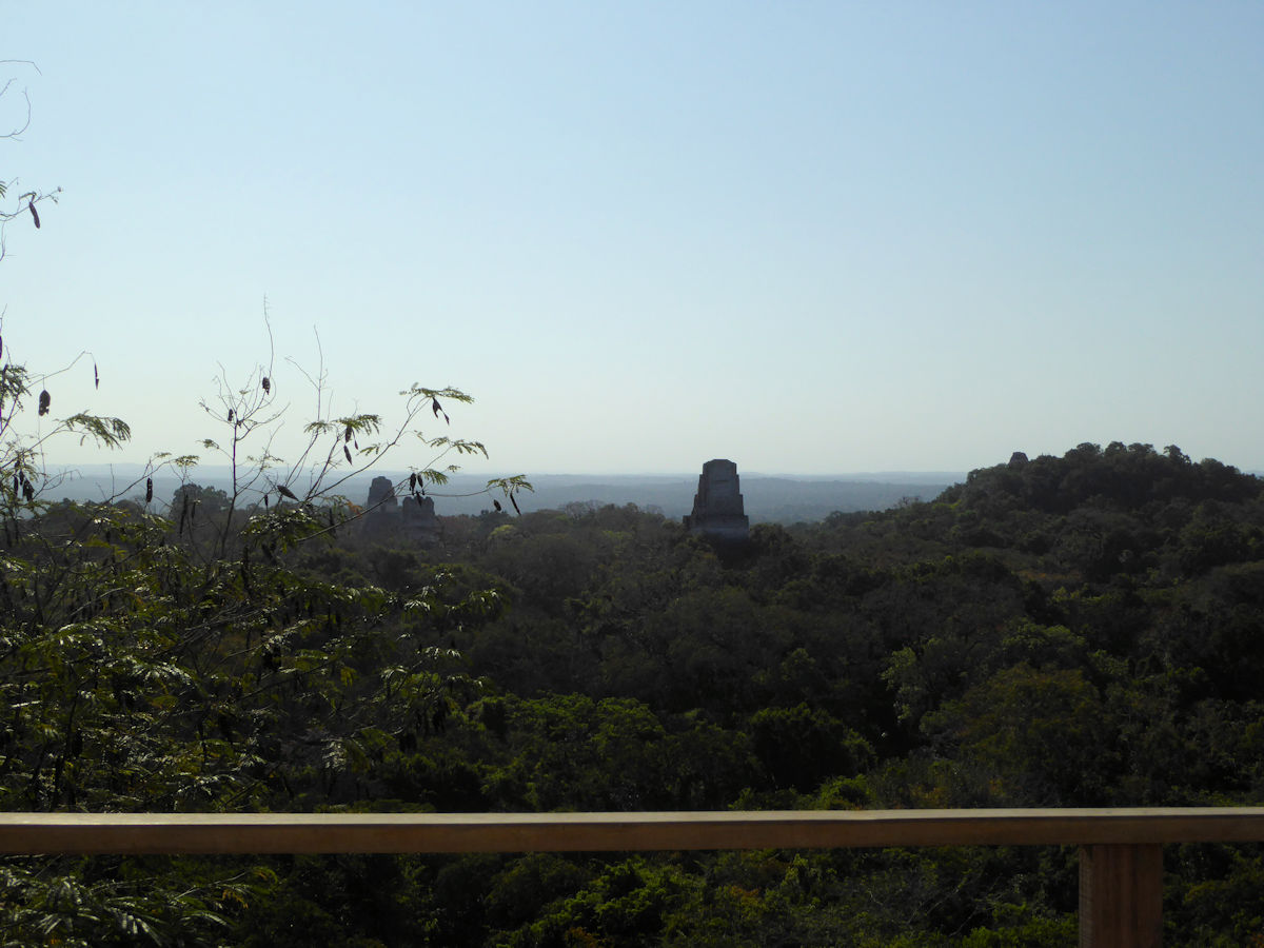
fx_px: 1826
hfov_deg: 38.2
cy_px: 474
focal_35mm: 50
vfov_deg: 29.1
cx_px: 632
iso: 100
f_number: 5.6
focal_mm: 9
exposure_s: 1/1600
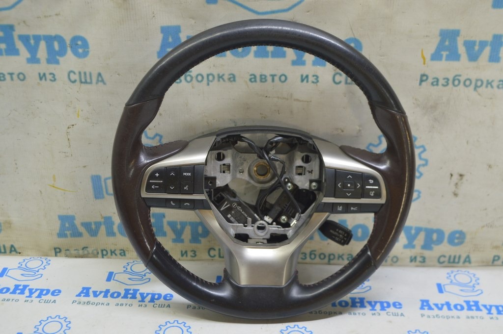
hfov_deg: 43.6
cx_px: 252
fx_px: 628
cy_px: 167
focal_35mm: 45
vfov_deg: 29.8
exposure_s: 1/20
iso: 400
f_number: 5.6
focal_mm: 30
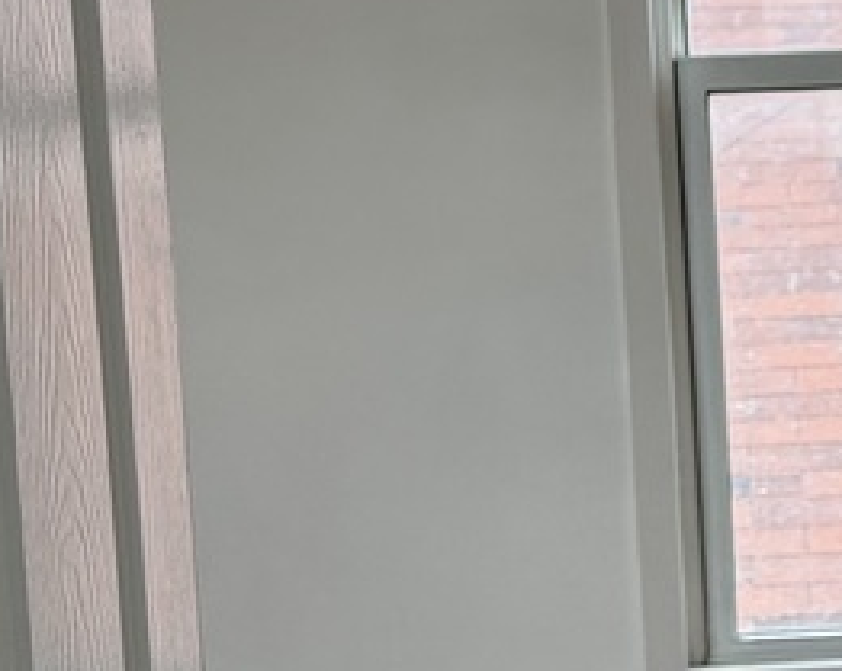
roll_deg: +3.3
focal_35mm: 129
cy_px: 517
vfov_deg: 11.9
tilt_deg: -4.6
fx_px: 3211
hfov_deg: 14.6
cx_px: 916
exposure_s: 1/242
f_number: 1.78
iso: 125
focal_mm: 6.76
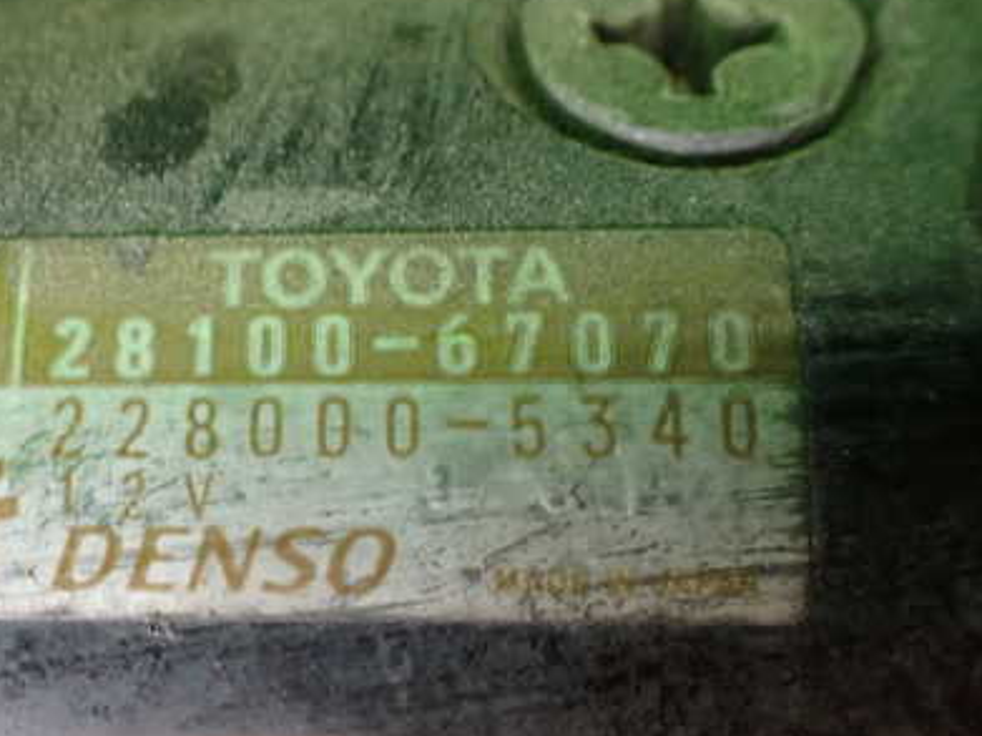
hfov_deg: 40.8
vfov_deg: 31.5
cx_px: 337
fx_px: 1305
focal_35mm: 46
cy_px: 387
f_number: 2.3
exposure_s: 1/40
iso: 800
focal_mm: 5.4
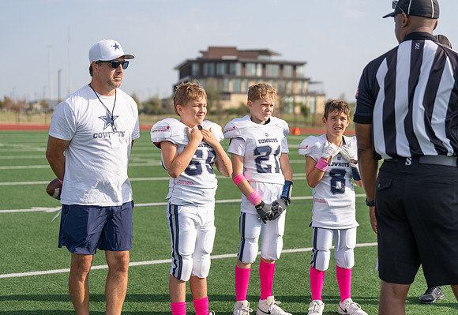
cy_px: 158
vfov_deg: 19.5
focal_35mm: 71
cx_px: 229
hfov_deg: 28.0
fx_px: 919
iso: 100
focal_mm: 70
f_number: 2.8
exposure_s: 1/2000
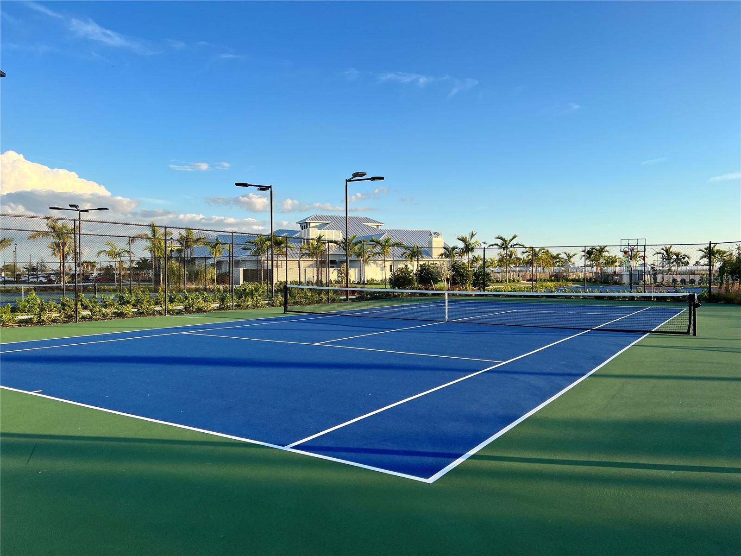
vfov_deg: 53.1
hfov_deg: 67.3
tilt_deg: -0.7
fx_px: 557
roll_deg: +0.2
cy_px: 278
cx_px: 370
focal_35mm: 26
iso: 50
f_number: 1.5
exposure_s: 1/1838
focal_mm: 5.7
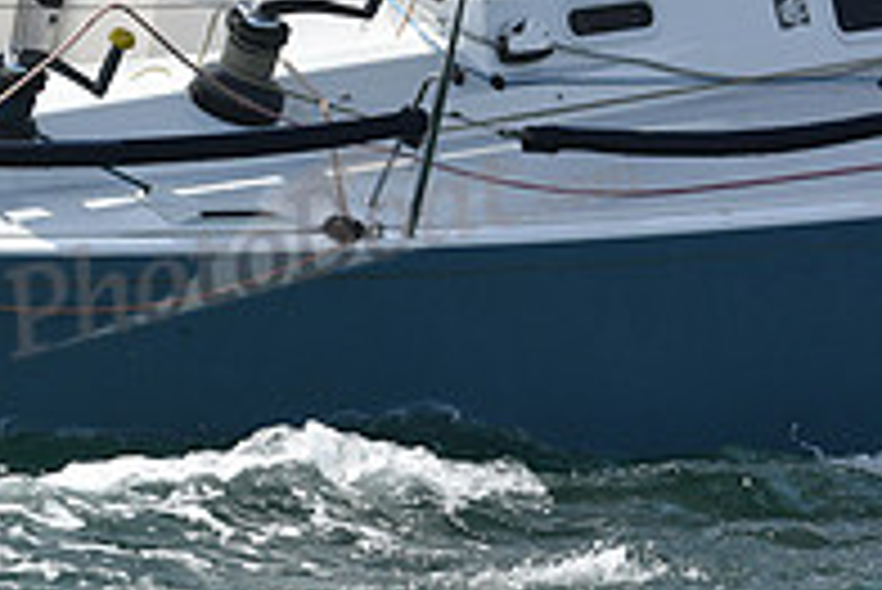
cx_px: -225
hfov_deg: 5.8
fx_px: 8704
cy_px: 70
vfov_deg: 3.9
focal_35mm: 355
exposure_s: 1/1250
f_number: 7.1
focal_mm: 120
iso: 250
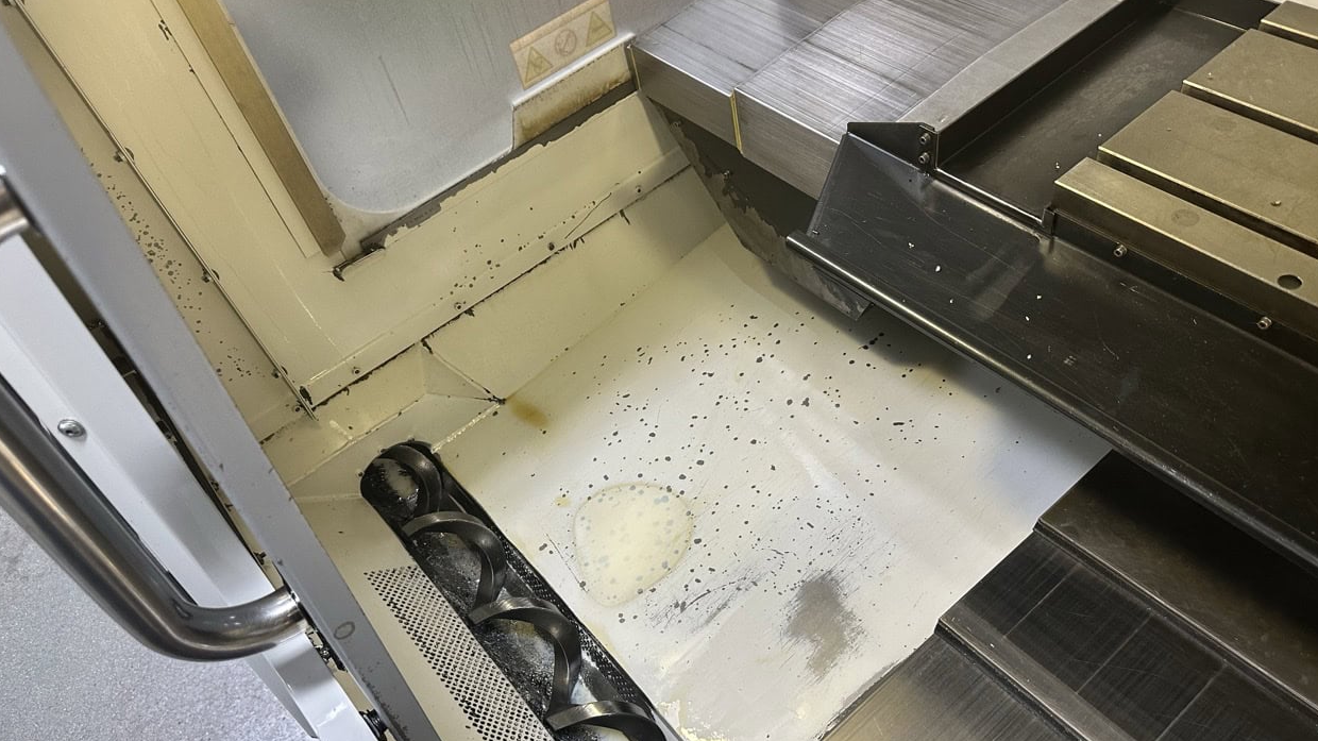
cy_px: 430
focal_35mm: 27
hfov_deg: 69.9
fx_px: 943
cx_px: 670
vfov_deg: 42.7
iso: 250
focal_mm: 6.9
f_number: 1.8
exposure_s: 1/60
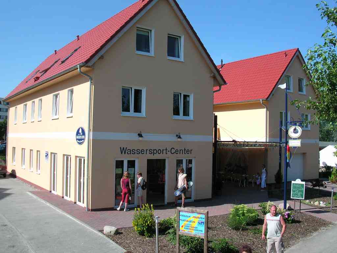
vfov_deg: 38.7
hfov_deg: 50.1
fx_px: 360
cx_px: 168
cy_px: 126
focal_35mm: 37
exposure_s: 1/352
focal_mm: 5.6
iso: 100
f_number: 4.5
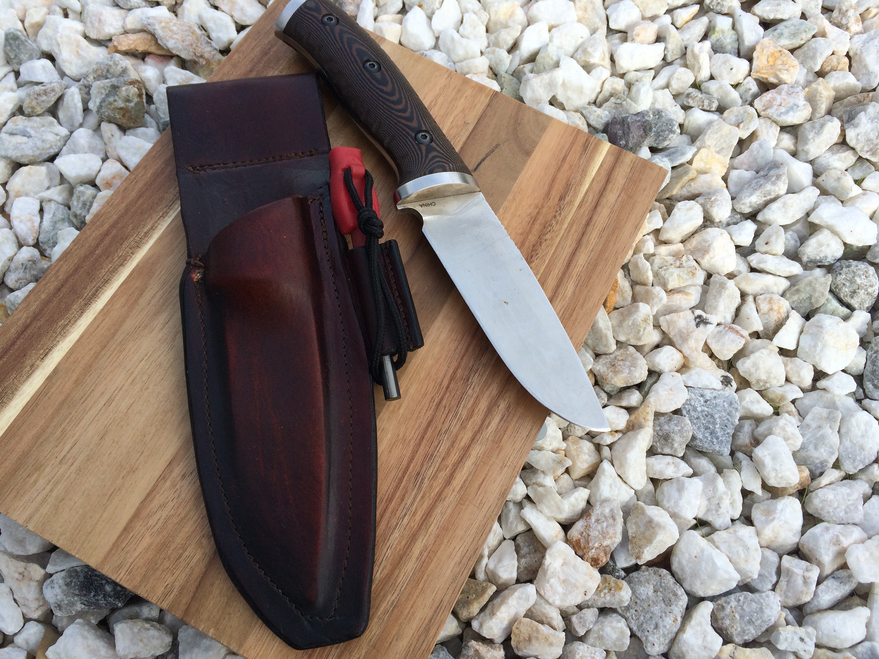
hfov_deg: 61.7
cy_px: 330
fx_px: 736
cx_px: 440
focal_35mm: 29
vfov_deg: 48.2
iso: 32
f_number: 2.2
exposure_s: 1/838
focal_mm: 4.15
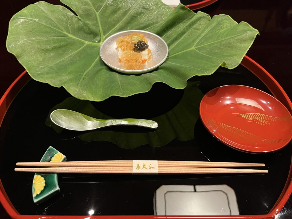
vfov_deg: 53.1
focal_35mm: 26
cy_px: 110
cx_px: 146
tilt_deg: -47.0
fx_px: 219
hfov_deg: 67.3
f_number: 1.6
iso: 400
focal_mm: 5.1
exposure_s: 1/55
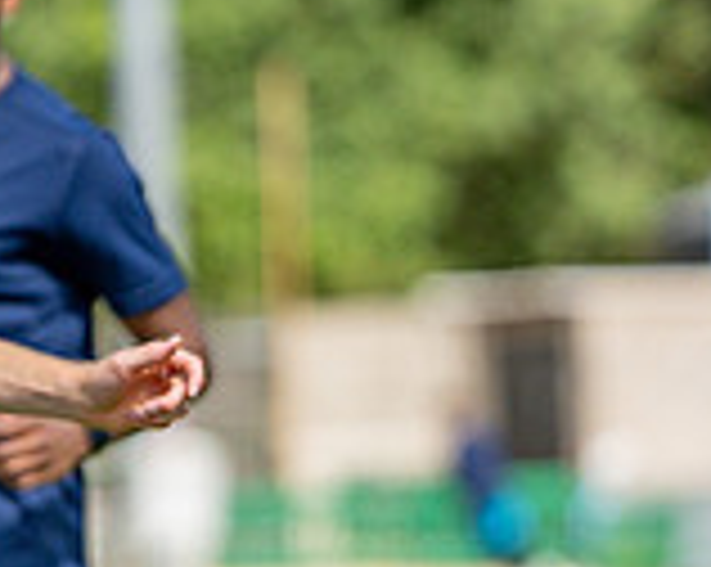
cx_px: 304
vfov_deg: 3.0
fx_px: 10719
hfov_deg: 3.8
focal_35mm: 510
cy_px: 616
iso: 140
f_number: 1.6
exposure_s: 1/6400
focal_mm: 85
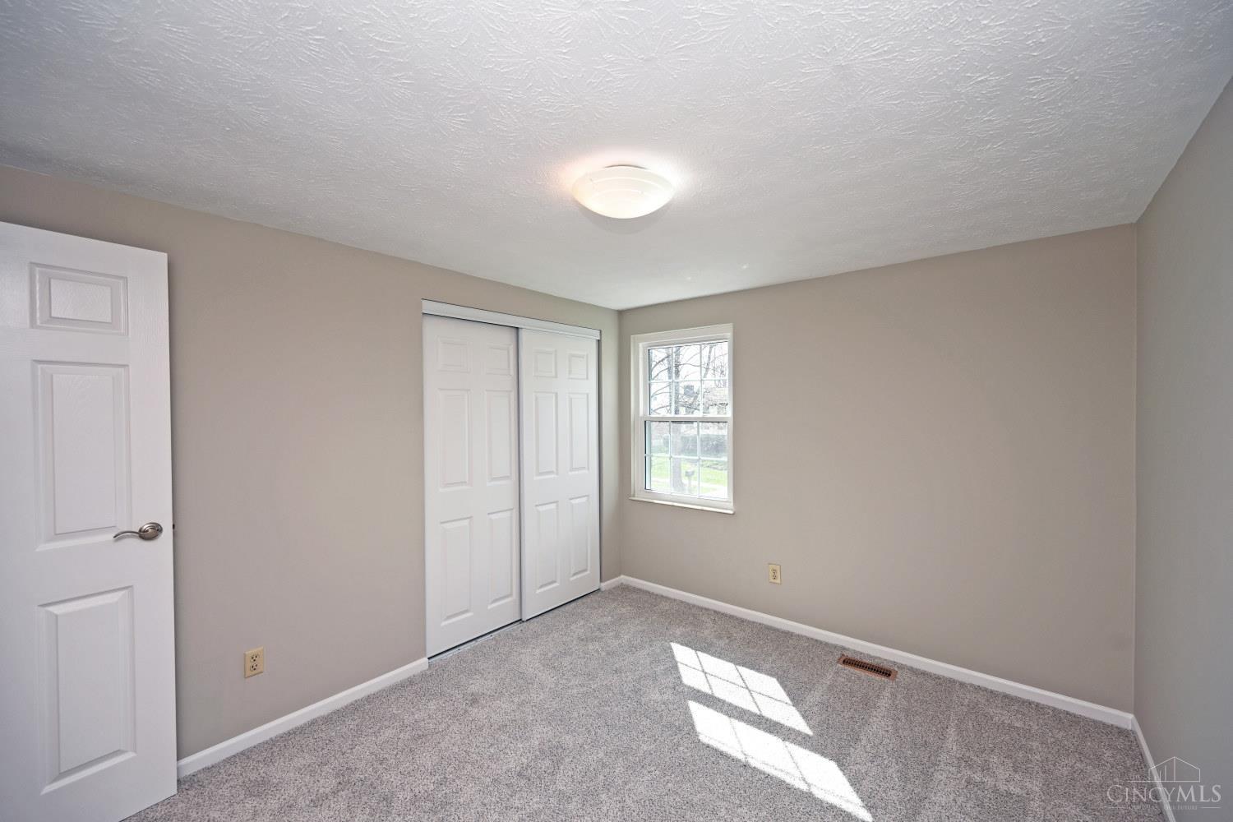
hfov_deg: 104.3
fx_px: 479
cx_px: 616
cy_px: 411
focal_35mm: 14
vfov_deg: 81.2
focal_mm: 14
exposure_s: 1/100
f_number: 5
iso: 200
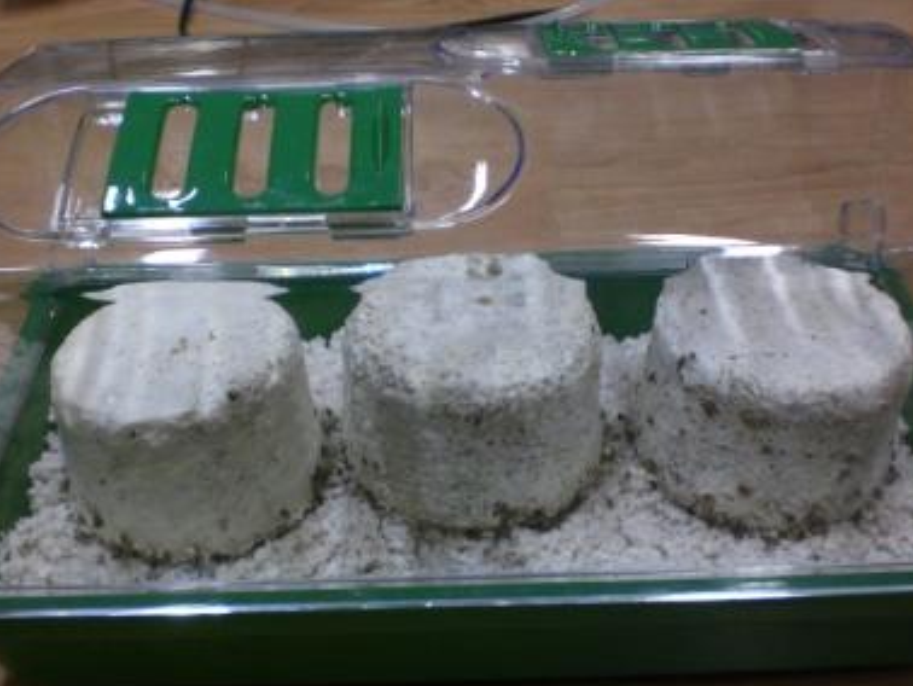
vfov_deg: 32.1
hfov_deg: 42.0
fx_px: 1188
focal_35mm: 45
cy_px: 403
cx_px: 483
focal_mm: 6.3
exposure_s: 1/80
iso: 200
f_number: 3.1
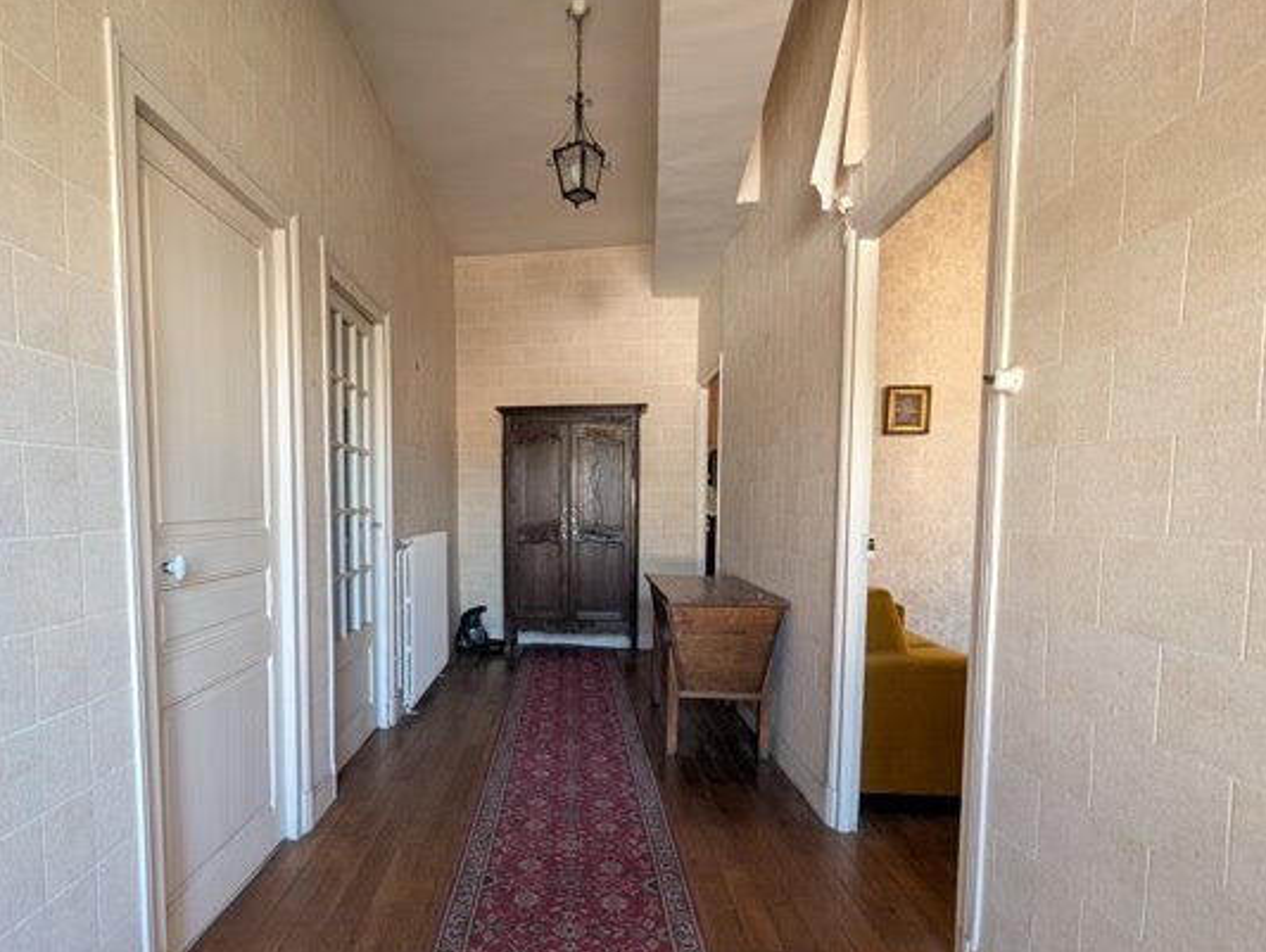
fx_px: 659
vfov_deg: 71.2
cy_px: 551
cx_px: 508
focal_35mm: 18
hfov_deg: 86.6
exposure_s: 1/29.8
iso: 145
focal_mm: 2.02
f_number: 1.7
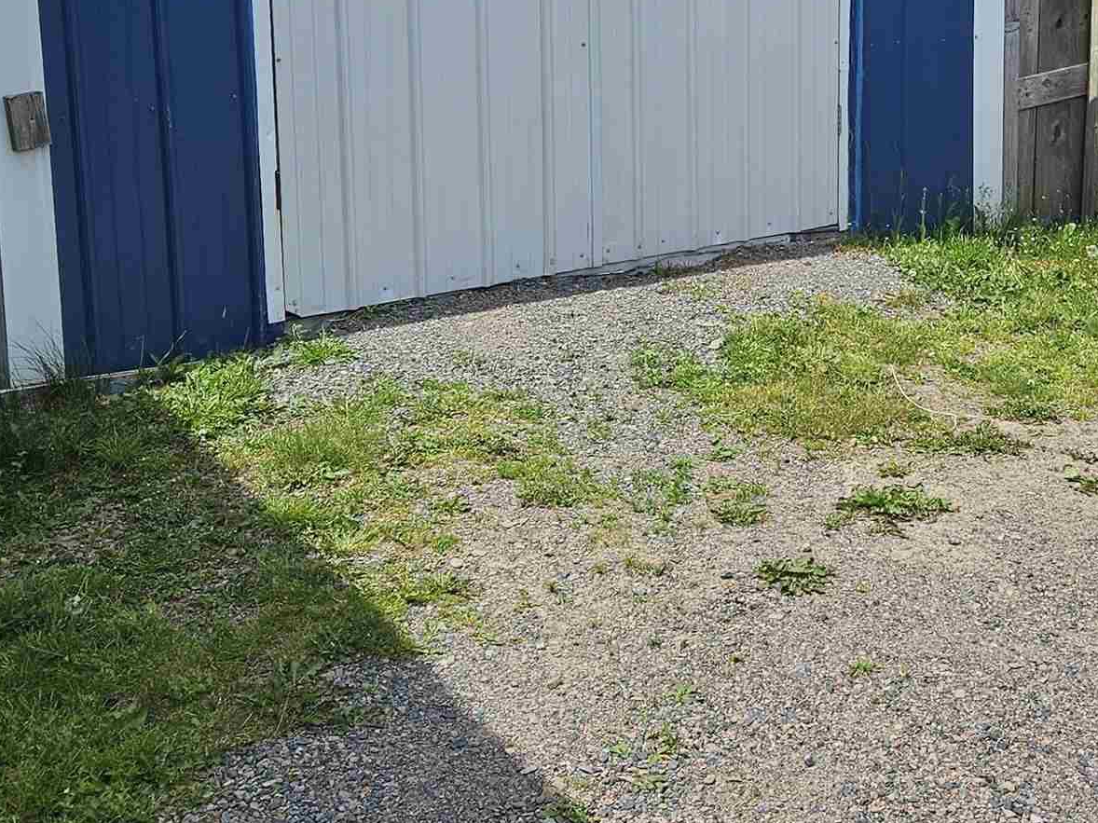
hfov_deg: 31.6
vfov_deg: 23.9
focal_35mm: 60
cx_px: 826
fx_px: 1903
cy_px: 126
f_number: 1.8
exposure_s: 1/2128
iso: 25
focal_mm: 5.4
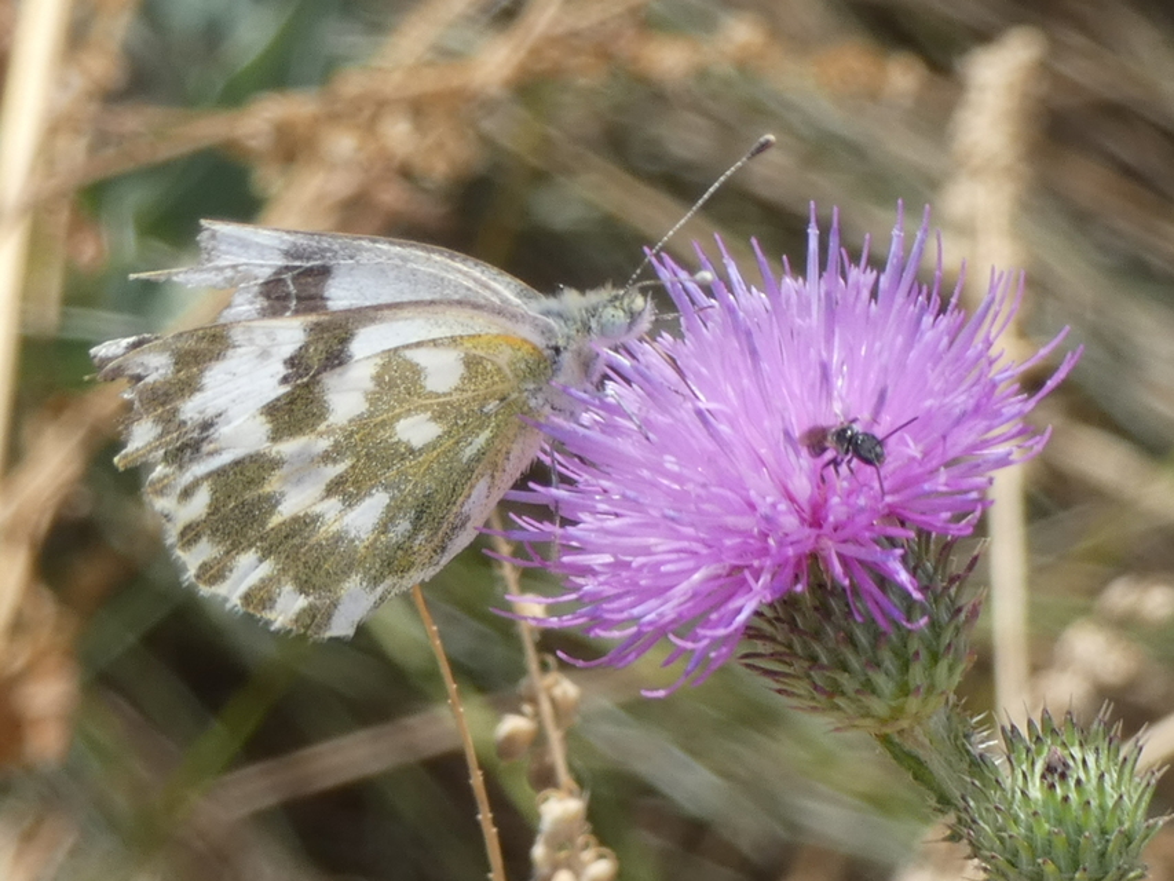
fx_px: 8751
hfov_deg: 7.7
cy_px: 440
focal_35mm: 258
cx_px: 587
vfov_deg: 5.8
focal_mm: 46.2
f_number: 5.5
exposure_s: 1/125
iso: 80
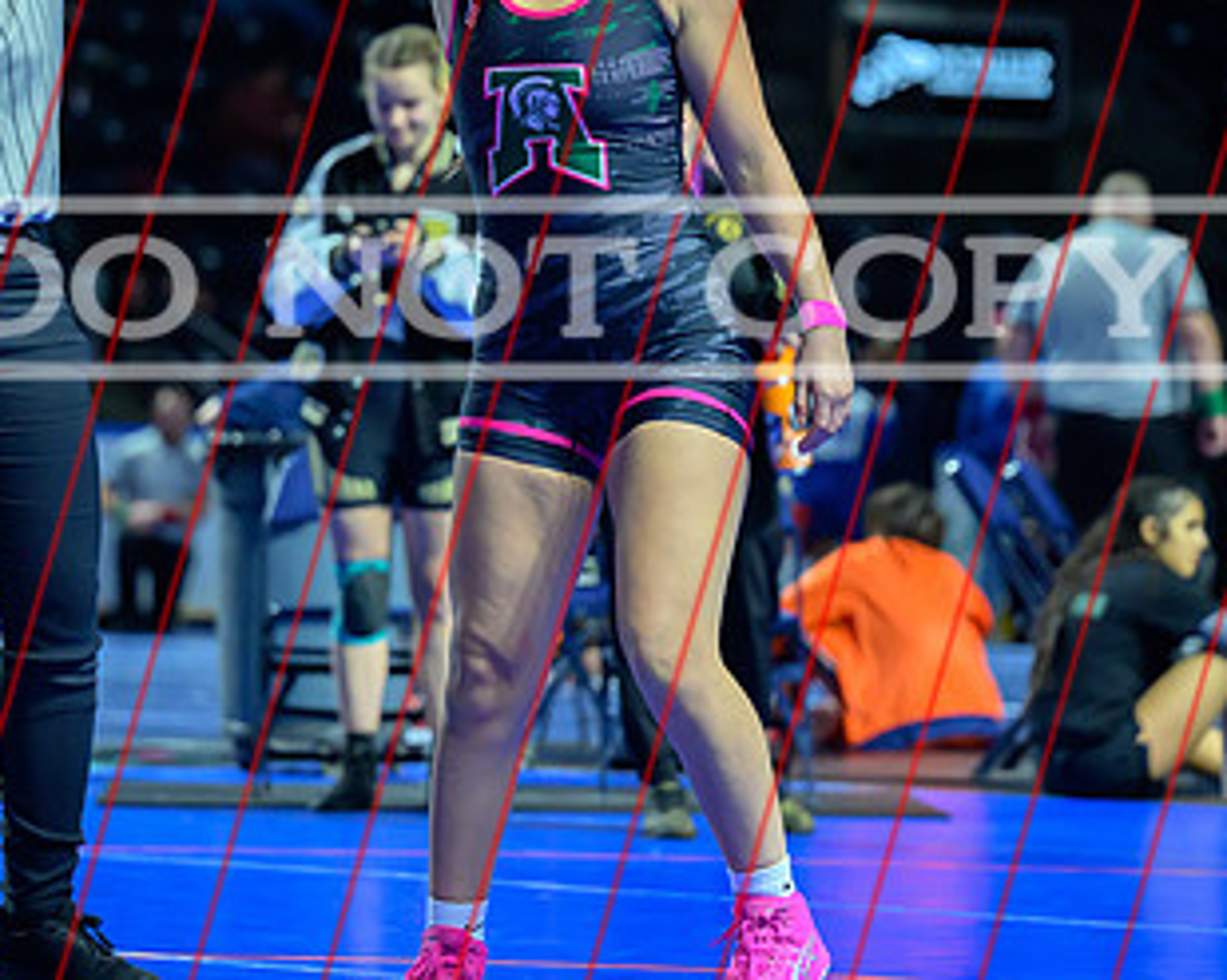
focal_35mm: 187
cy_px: 343
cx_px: 562
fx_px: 6789
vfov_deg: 8.3
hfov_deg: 10.3
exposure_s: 1/800
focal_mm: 101
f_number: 2.8
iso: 4000
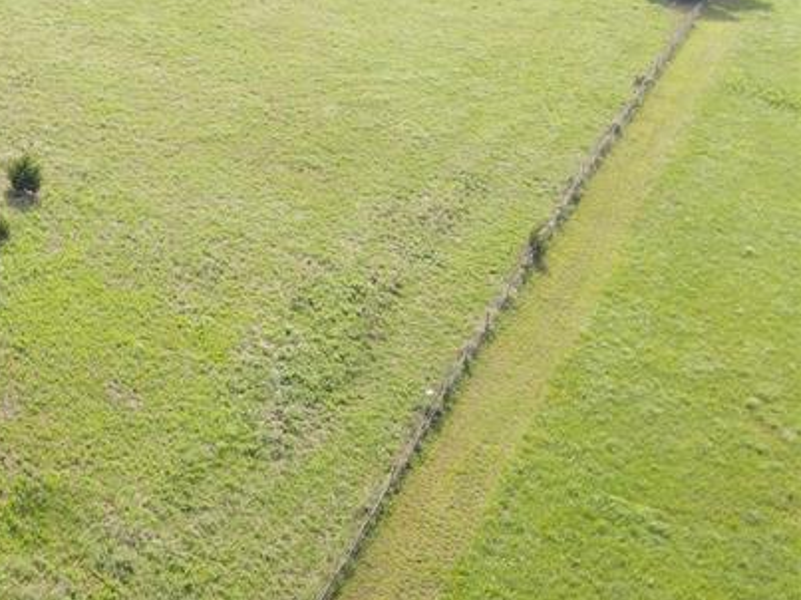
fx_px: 1411
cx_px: -215
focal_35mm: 61
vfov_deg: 23.2
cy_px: 30
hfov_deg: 27.1
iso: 100
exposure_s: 1/240
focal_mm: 4.5
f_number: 2.8
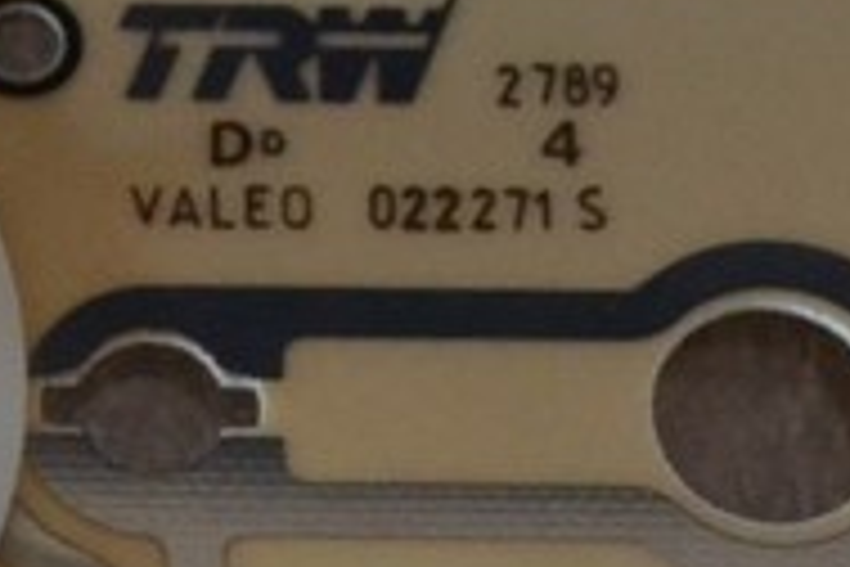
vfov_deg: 4.9
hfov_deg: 7.4
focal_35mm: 279
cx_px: 162
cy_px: -261
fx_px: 6587
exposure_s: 1/60
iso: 1600
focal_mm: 26
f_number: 4.2
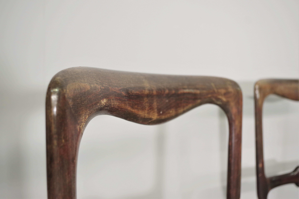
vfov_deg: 36.9
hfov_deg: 53.1
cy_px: 100
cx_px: 150
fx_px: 299
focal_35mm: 36
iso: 800
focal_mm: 24.38
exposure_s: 1/15
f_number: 4
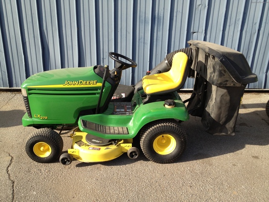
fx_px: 272
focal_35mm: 35
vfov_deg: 40.7
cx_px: 134
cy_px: 101
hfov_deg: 52.6
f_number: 2.4
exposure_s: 1/690
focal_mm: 4.28
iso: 50
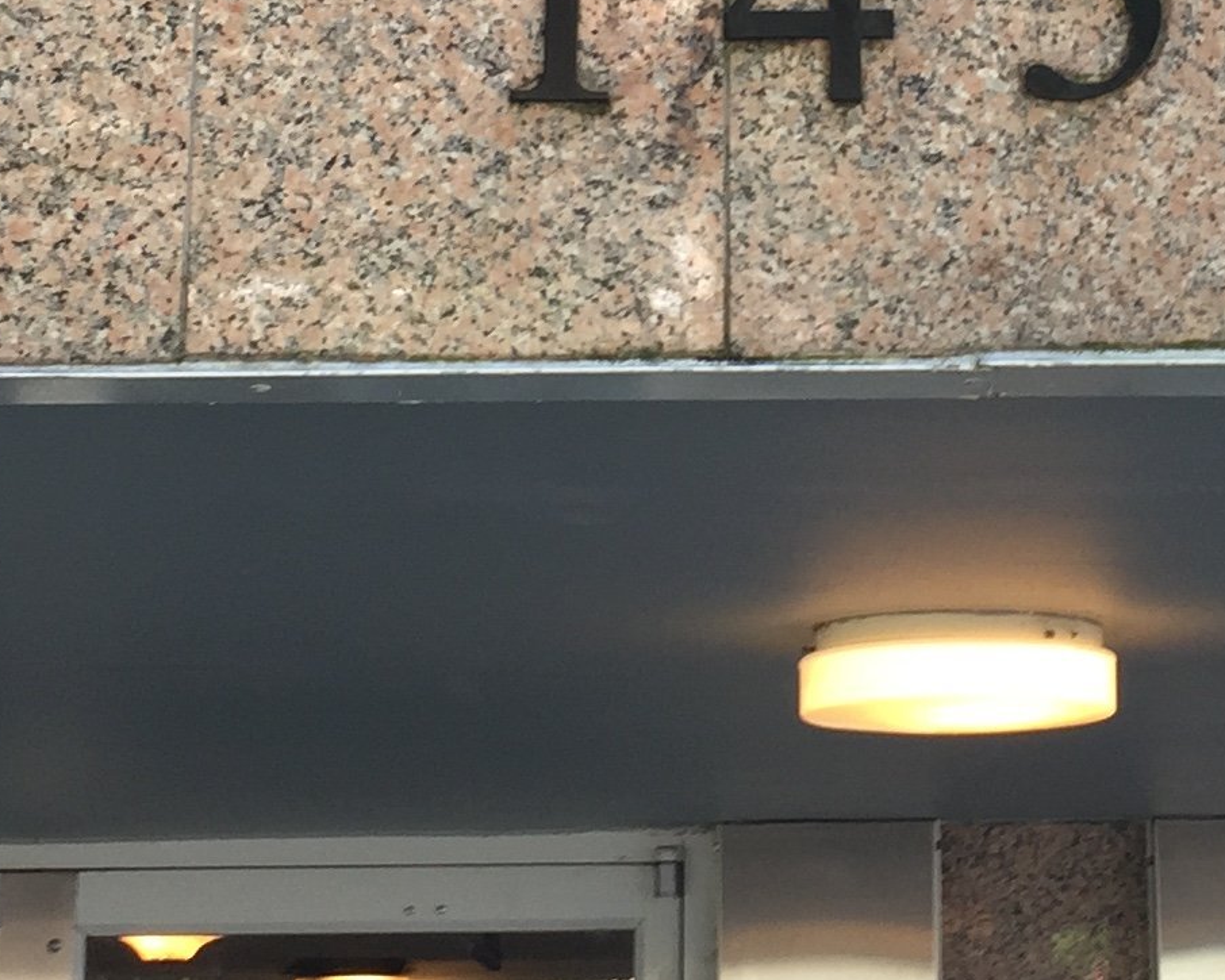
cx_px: 867
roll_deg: +0.4
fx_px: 3698
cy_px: 218
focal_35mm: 102
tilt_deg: +15.0
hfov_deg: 18.7
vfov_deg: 15.0
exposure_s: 1/60
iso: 40
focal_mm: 4.15
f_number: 2.2
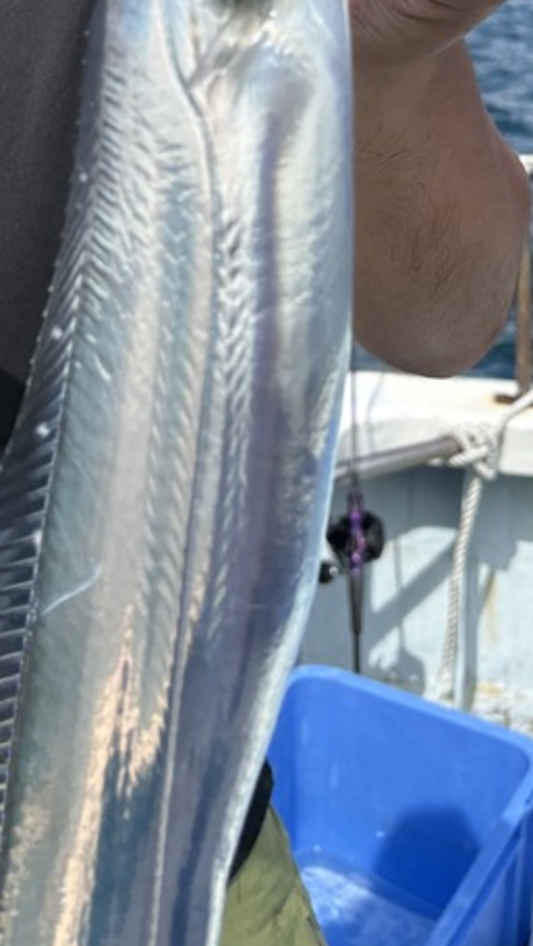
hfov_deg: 22.6
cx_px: 172
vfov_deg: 36.8
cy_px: 102
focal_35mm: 53
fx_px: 1330
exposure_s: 1/3125
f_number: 1.6
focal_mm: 5.96
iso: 50
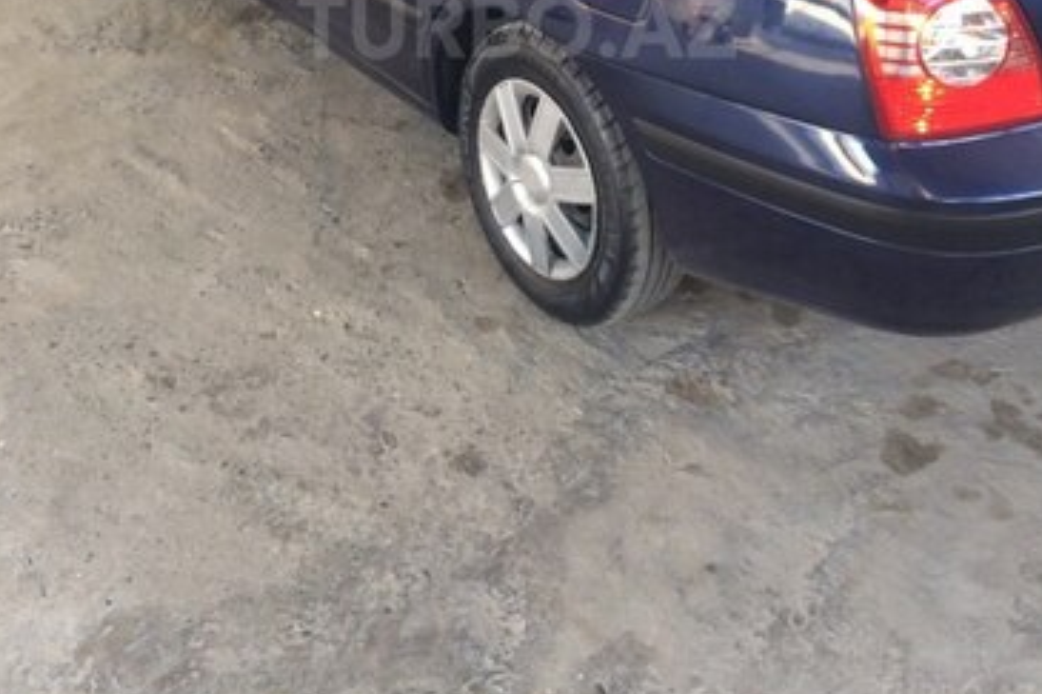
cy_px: 26
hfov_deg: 47.4
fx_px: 1186
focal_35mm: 41
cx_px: 517
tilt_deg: -22.4
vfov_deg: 30.6
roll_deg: +1.3
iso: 64
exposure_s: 1/33
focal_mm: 4.15
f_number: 2.2
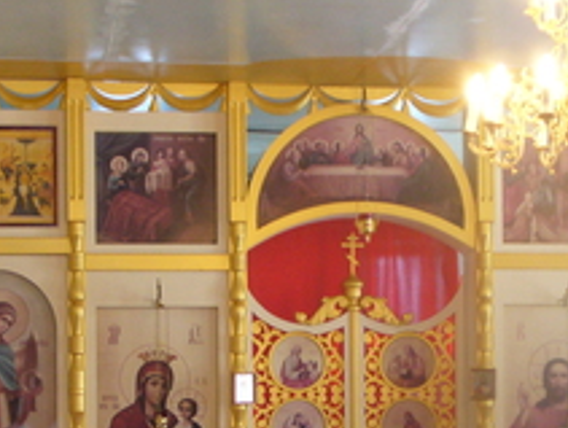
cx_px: 390
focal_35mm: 115
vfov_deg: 12.7
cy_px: 439
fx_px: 1890
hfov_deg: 17.0
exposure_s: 1/30
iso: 200
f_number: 3.1
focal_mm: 8.9
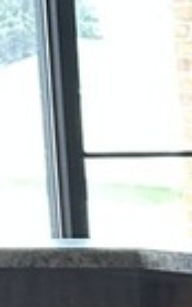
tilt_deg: -11.7
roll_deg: -1.4
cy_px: 515
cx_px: 653
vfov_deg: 10.1
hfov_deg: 6.0
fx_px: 1656
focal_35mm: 198
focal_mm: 6.86
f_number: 1.78
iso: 200
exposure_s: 1/60
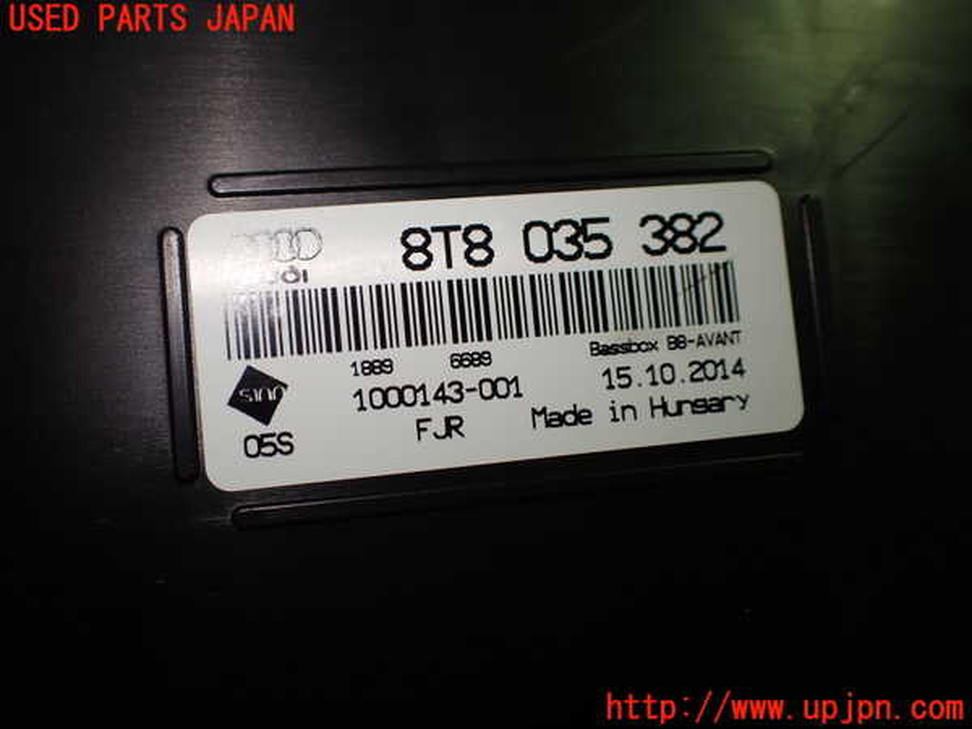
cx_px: 486
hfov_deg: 60.0
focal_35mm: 30
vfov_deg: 46.8
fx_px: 842
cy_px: 364
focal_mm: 5.4
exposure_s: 1/200
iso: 100
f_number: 2.3
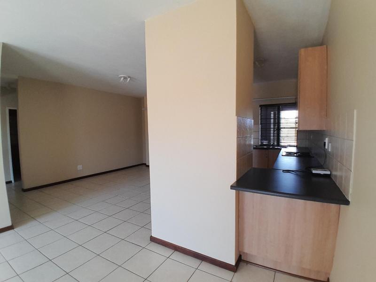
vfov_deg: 74.7
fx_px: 185
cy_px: 141
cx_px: 188
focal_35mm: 17
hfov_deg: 91.0
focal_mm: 1.46
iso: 50
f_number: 2.2
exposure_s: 1/60
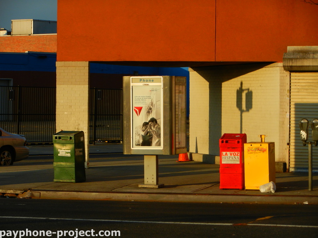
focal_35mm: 144
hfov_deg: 13.7
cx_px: 159
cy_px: 119
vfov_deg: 10.3
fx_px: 1323
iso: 160
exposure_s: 1/800
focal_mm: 25.9
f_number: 5.2
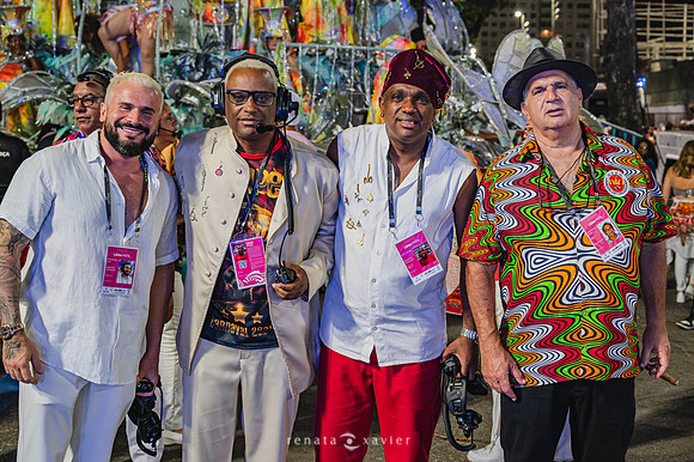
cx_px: 378
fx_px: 1049
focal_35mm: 54
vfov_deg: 24.8
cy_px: 210
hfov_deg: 36.6
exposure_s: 1/125
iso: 1600
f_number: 4.5
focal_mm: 50
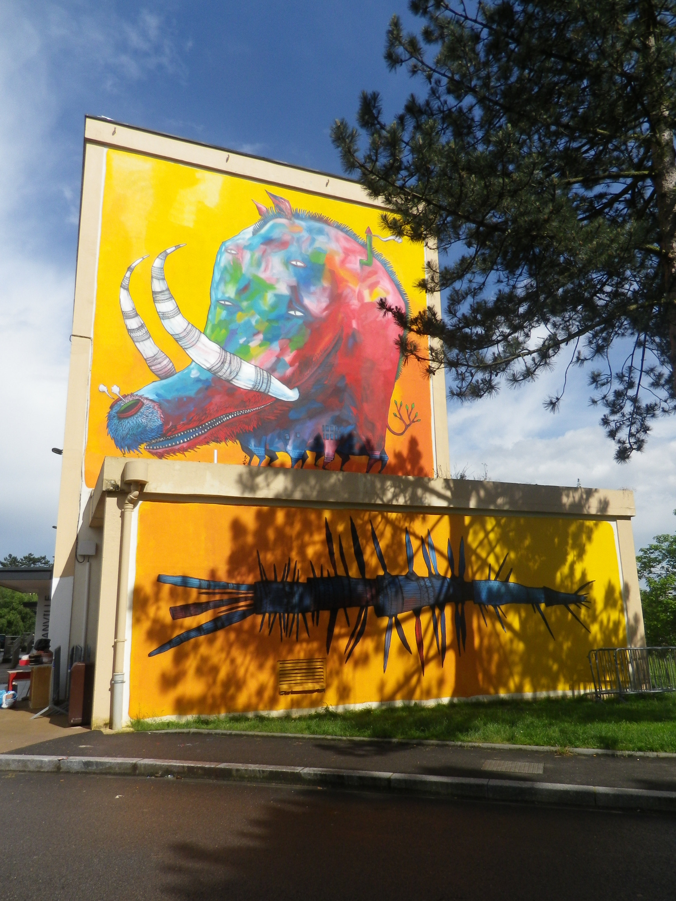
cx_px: 338
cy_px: 450
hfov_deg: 54.9
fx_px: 651
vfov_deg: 69.4
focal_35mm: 25
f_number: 3.5
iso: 80
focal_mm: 4.5
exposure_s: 1/1000
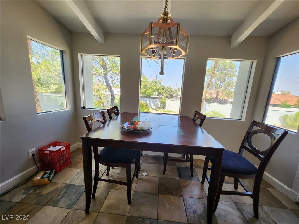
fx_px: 112
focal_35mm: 13
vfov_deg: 89.9
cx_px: 150
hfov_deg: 106.2
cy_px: 112
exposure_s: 1/60
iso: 40
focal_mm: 1.74
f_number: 2.2
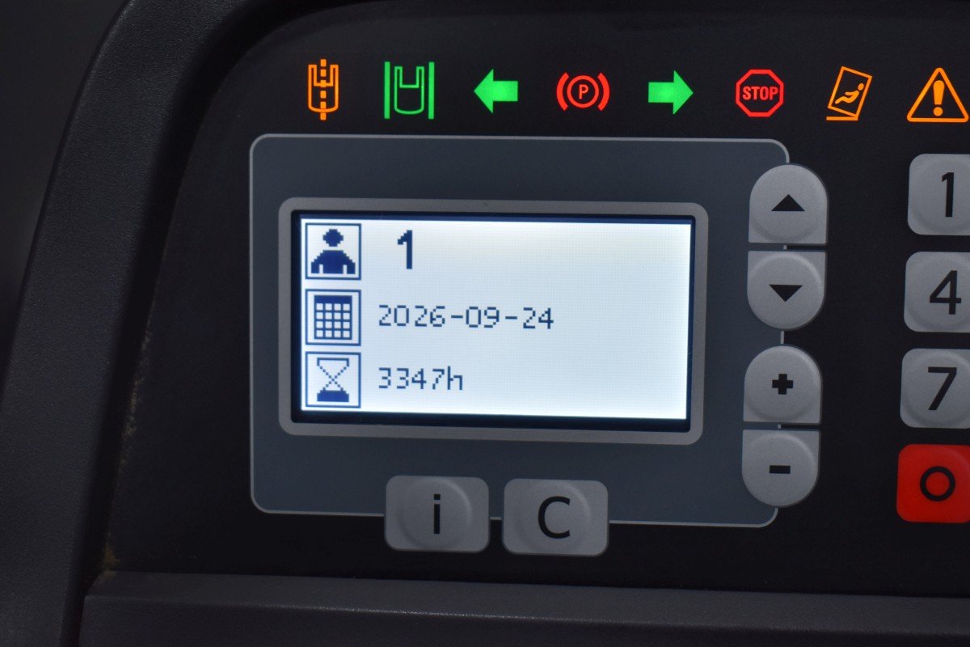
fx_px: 1536
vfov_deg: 23.8
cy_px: 324
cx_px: 485
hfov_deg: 35.1
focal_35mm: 57
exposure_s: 1/60
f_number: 4.8
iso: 640
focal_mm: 38
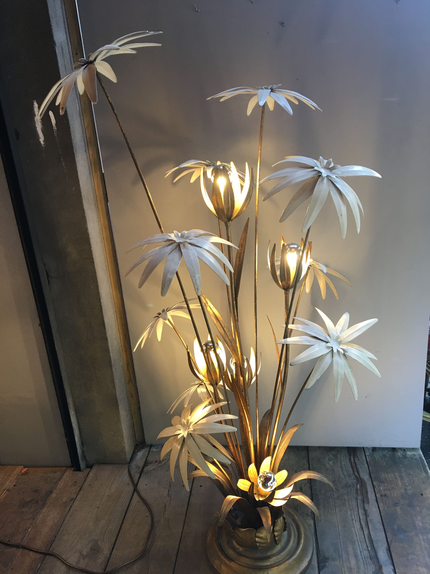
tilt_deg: -19.7
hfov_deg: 48.2
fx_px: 480
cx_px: 215
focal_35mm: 29
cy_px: 287
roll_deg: +4.2
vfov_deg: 61.7
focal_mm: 4.15
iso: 50
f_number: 2.2
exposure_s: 1/33
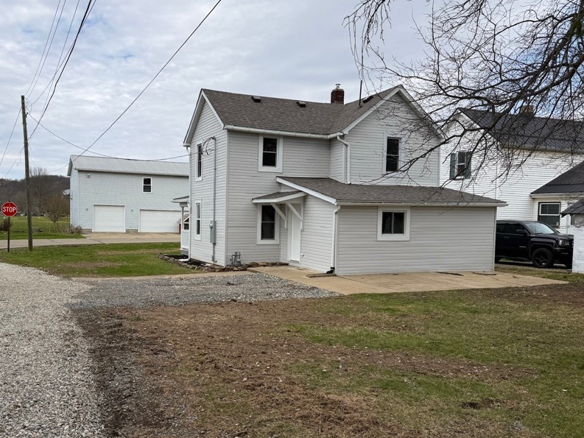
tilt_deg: -2.2
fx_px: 523
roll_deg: -0.8
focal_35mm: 31
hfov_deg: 57.9
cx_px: 234
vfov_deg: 45.4
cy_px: 241
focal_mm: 6.76
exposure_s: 1/4975
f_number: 1.78
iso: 80
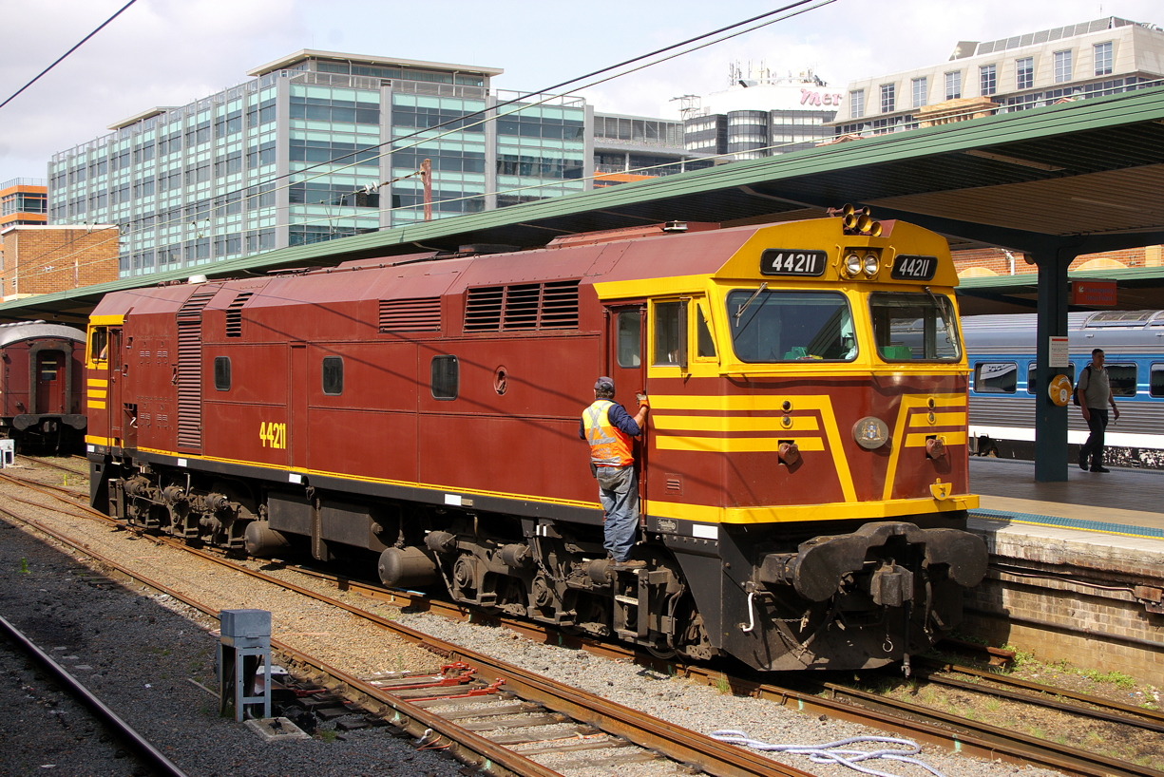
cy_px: 388
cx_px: 582
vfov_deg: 25.1
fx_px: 1747
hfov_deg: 36.9
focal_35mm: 54
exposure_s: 1/400
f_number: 8
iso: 200
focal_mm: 36
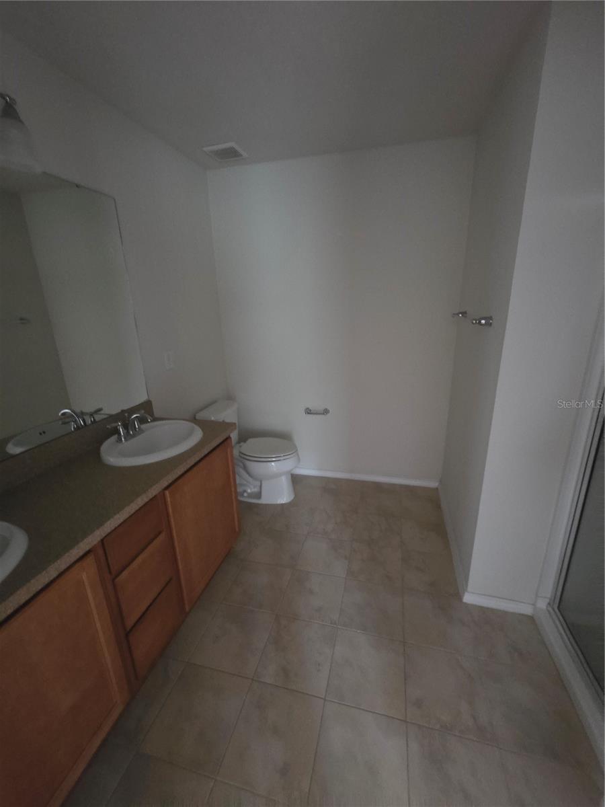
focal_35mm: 13
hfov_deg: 89.9
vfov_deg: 106.2
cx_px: 302
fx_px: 303
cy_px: 404
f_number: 2.2
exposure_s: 1/24
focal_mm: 2.2
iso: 2000
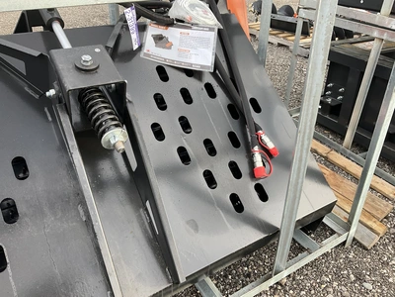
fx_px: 331
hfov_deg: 61.7
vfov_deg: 48.2
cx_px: 198
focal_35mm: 29
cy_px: 148
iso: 25
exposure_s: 1/128
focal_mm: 3
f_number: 1.8
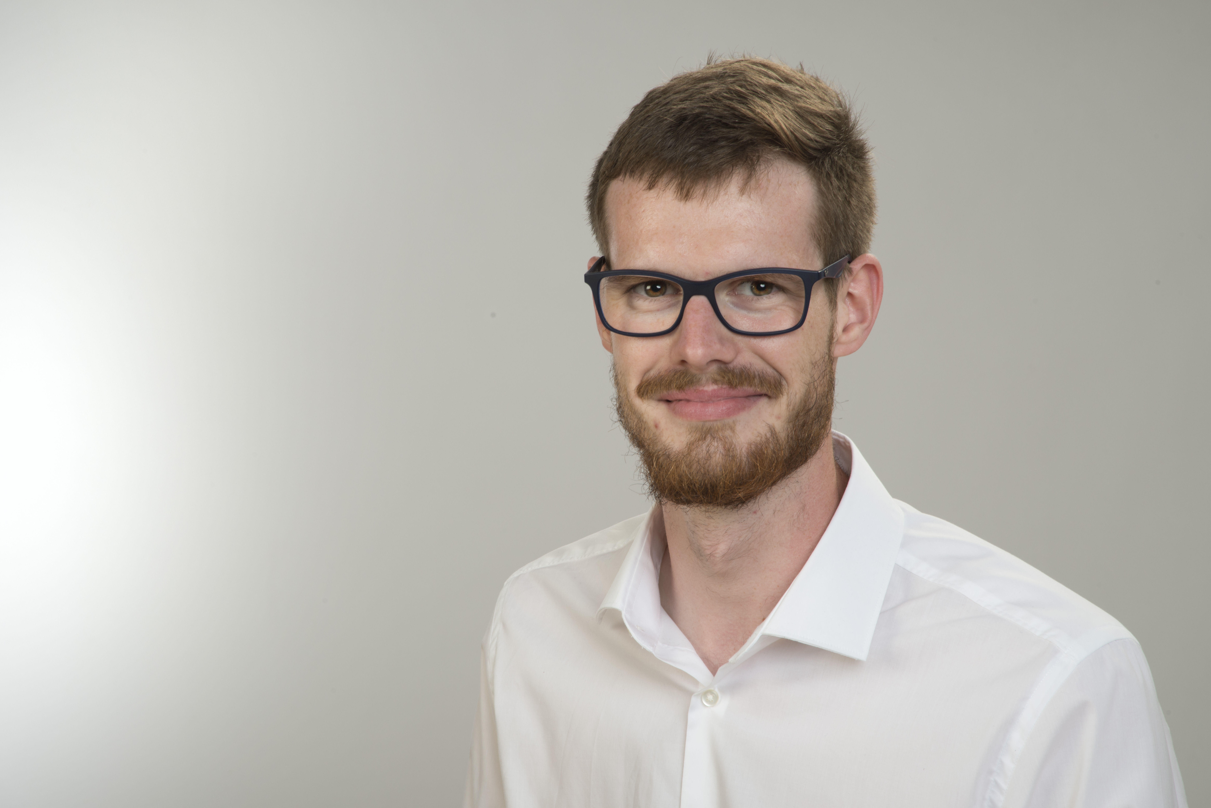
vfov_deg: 11.4
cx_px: 606
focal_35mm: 120
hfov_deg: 17.1
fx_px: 4038
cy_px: 404
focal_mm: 120
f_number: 16
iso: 200
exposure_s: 1/125
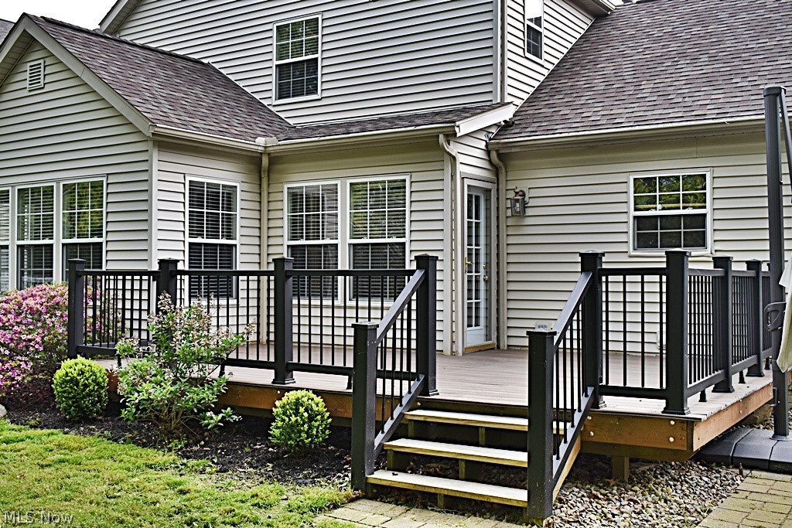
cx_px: 396
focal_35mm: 38
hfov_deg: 51.3
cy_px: 264
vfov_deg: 35.5
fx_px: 825
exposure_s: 1/250
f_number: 5.6
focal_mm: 25
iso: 280
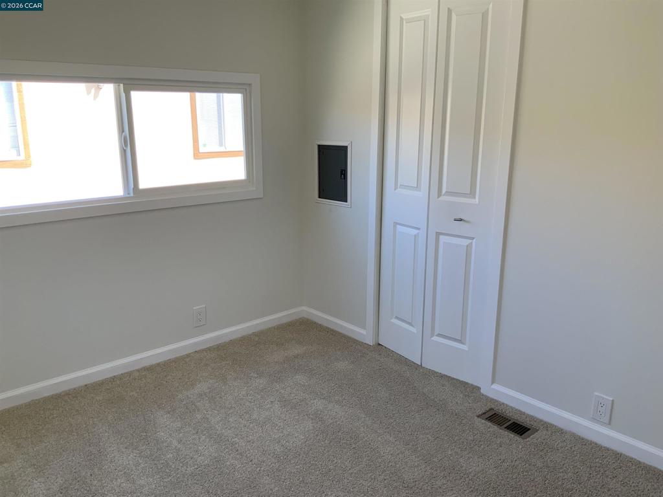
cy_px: 248
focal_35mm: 29
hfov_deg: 61.7
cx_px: 332
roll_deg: -0.1
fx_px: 555
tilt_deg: -14.5
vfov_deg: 48.2
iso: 40
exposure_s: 1/122
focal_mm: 3
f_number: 1.8
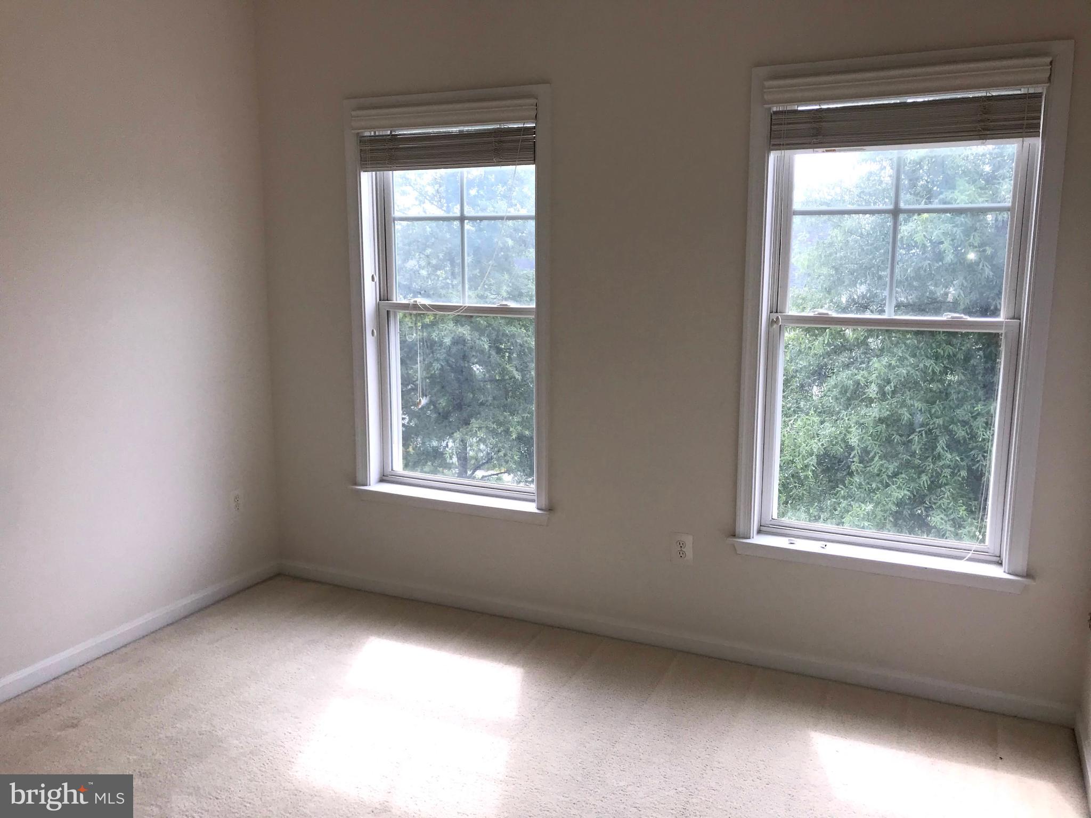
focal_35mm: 28
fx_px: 882
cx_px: 546
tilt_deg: -10.1
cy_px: 409
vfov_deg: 49.7
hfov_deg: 63.4
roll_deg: -0.1
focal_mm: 3.99
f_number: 1.8
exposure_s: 1/538
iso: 20
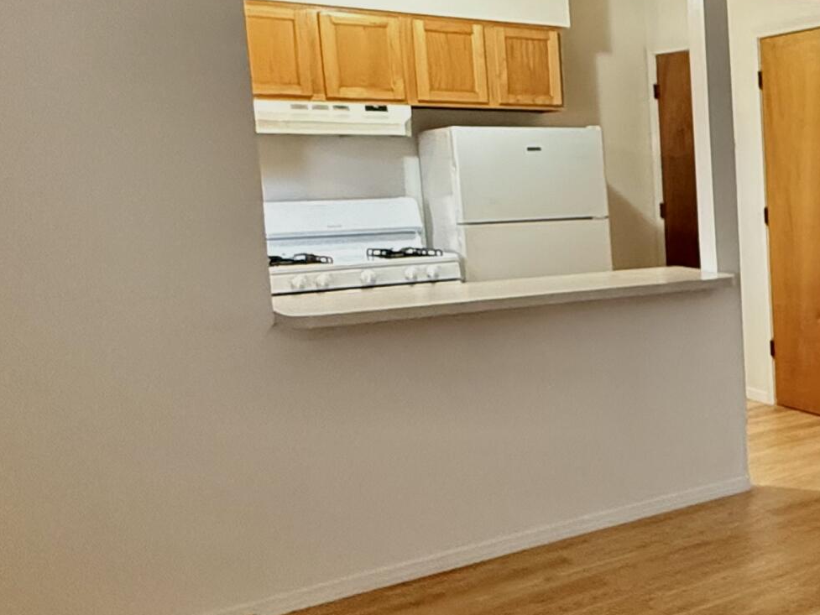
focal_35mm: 43
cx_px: 1069
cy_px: 289
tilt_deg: -7.1
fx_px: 1019
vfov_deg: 33.6
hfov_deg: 32.6
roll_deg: +0.3
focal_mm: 2.22
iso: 640
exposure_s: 1/60
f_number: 2.2
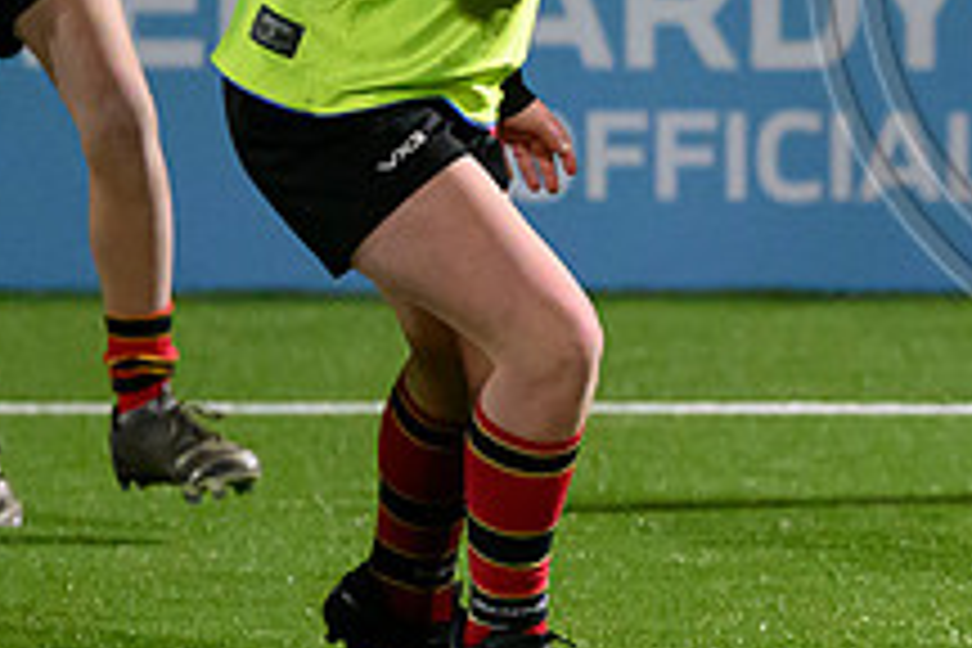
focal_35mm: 978
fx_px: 26404
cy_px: 253
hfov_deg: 2.1
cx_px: 1804
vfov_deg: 1.4
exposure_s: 1/1250
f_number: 3.2
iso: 6400
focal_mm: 200
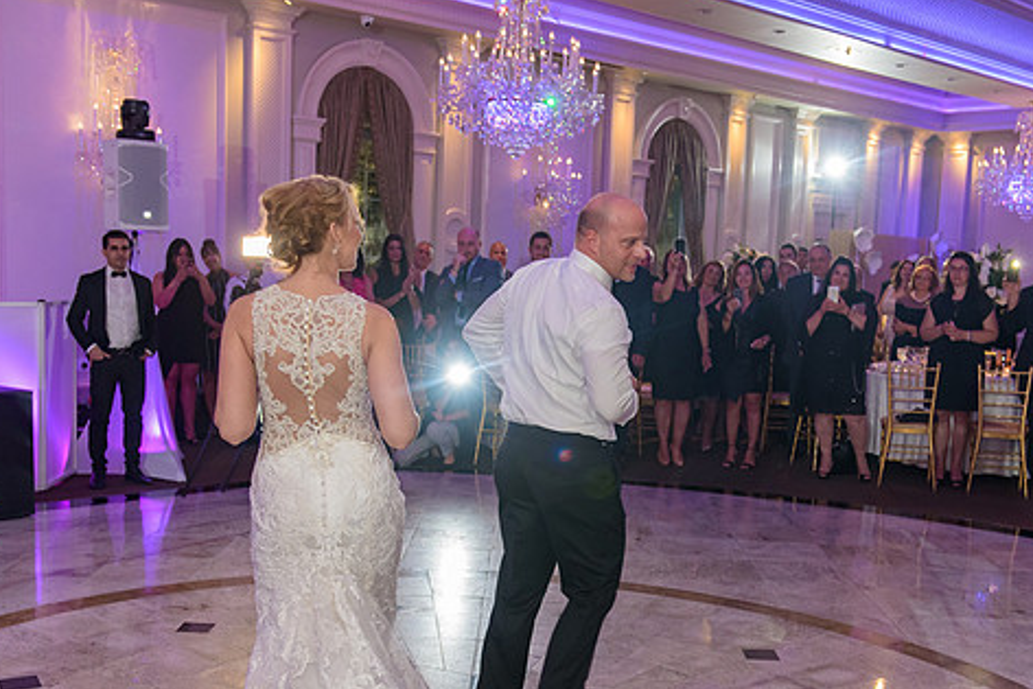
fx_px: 1234
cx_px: 514
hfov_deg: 45.4
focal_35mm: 43
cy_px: 412
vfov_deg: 31.1
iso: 1600
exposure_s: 1/125
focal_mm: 35
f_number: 3.2
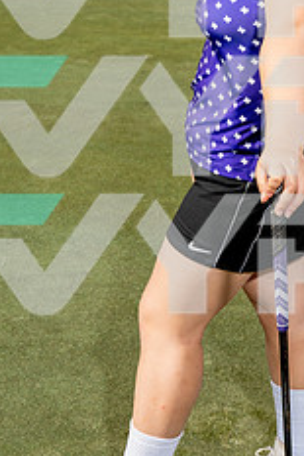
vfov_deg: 23.7
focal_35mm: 85
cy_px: 117
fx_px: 1078
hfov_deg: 15.9
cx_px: 239
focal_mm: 44
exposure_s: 1/250
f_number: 8
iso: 100
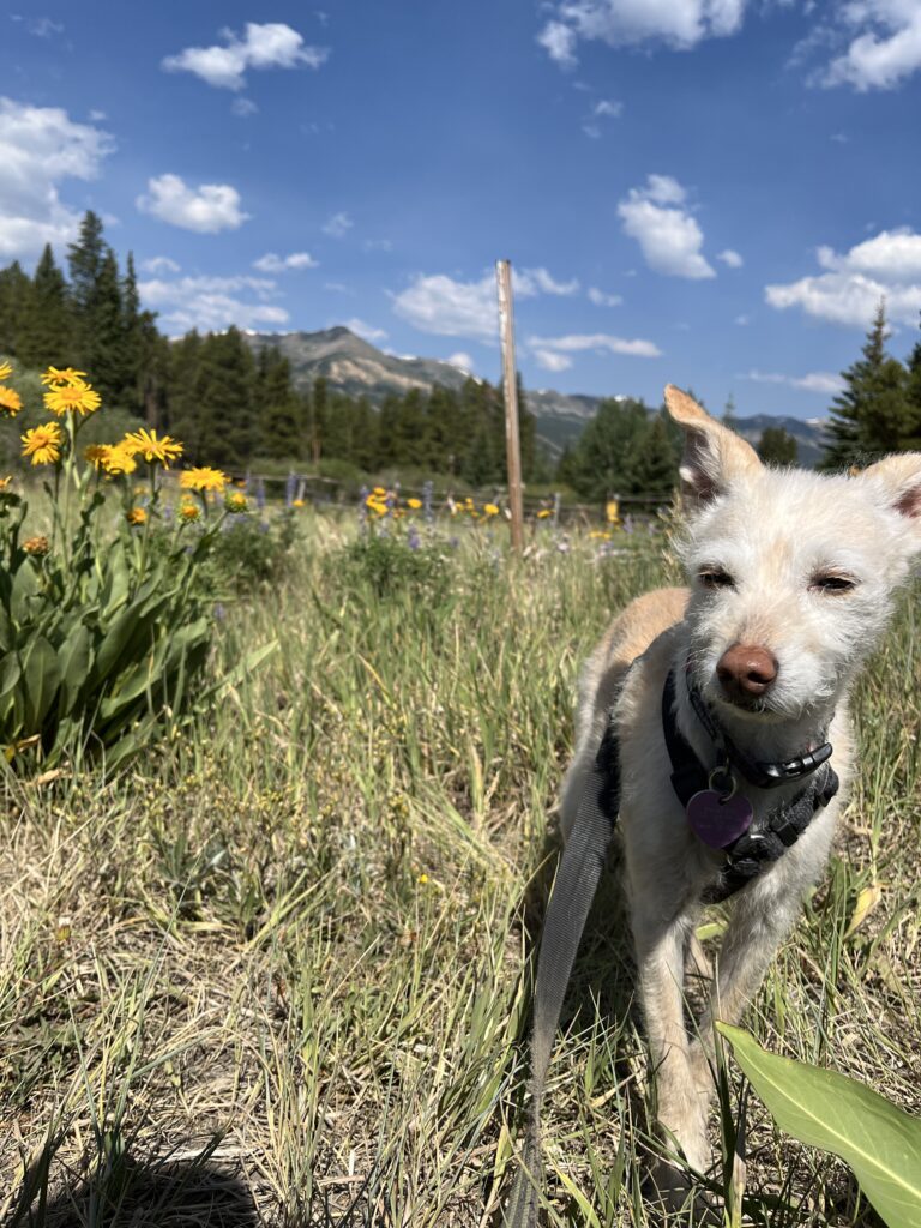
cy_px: 614
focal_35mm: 26
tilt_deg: -7.4
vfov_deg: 67.3
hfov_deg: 53.1
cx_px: 460
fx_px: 922
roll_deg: -6.0
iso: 50
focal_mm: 5.1
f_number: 1.6
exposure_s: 1/3876
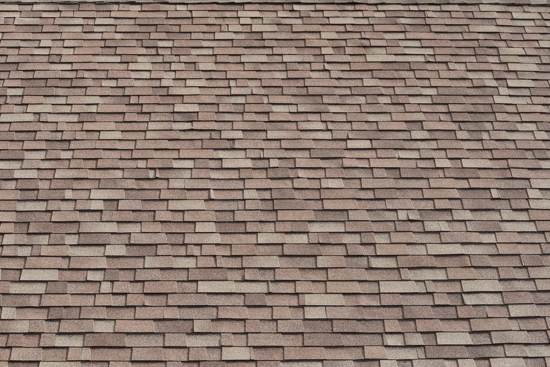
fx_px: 1604
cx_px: 275
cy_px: 184
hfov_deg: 19.5
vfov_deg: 13.0
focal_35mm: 105
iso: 140
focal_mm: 70
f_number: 8
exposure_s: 1/250
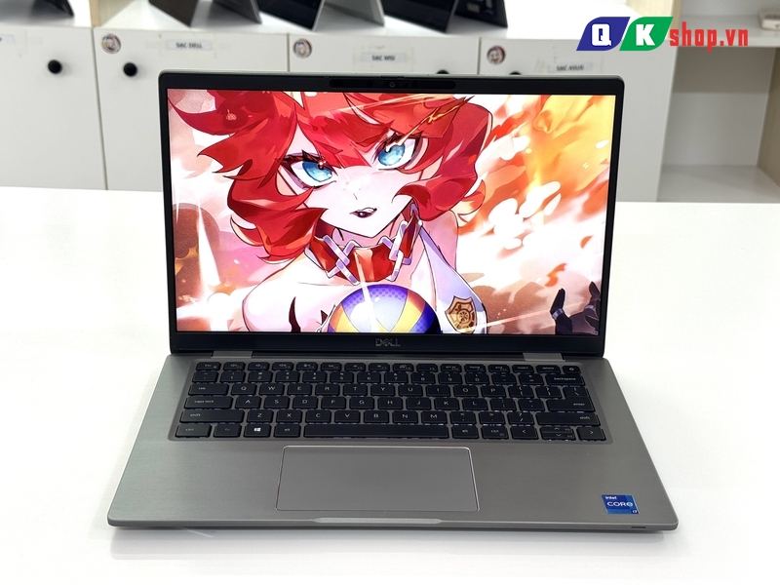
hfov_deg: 39.7
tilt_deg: -24.4
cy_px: 292
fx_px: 1082
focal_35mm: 48
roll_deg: -0.7
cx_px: 390
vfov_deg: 30.3
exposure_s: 1/121
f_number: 1.78
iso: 64
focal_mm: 6.76
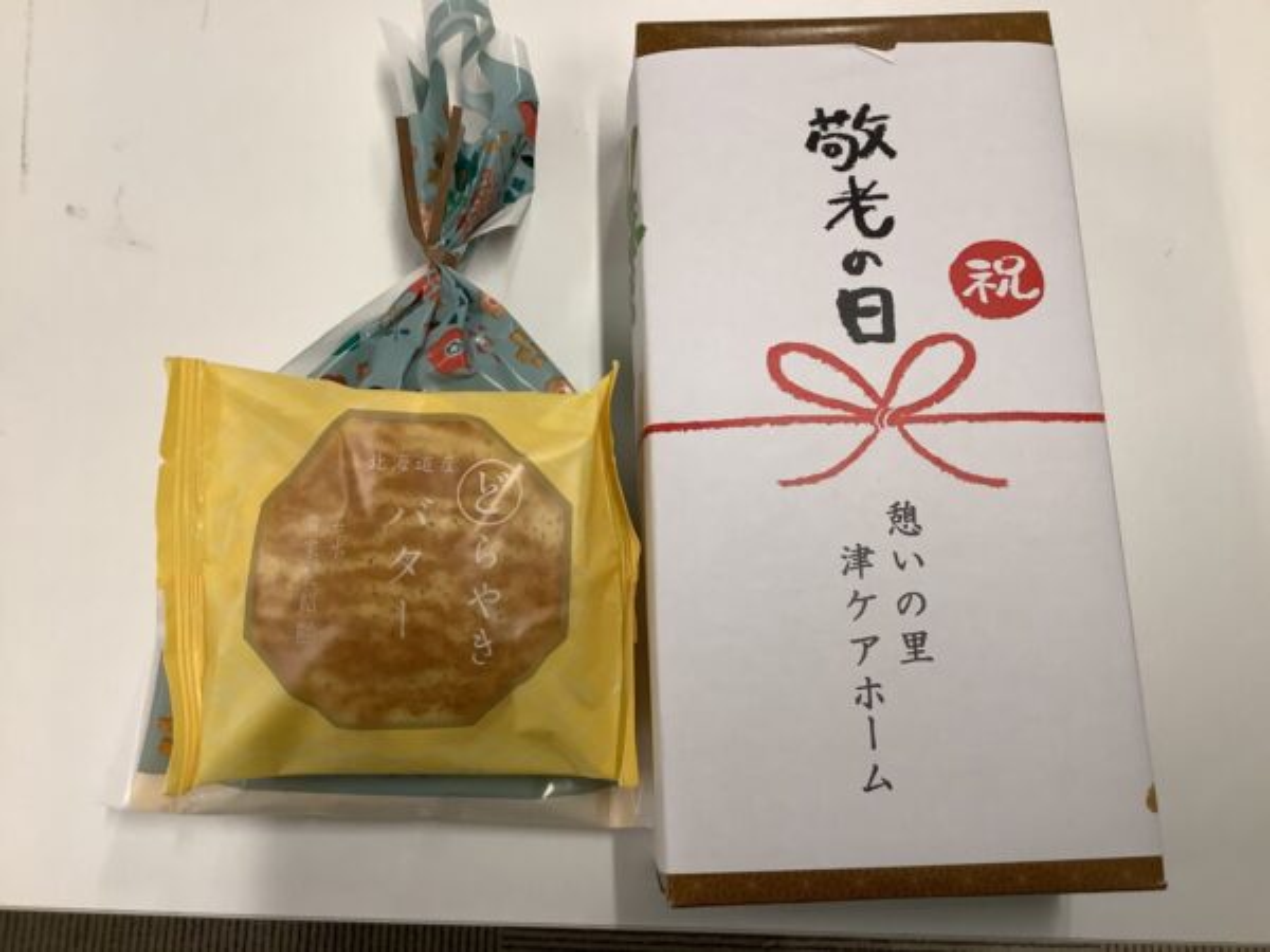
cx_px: 635
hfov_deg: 58.4
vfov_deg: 45.4
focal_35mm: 31
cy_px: 476
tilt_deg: -77.6
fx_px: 1137
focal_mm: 3.3
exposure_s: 1/60
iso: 80
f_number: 2.4
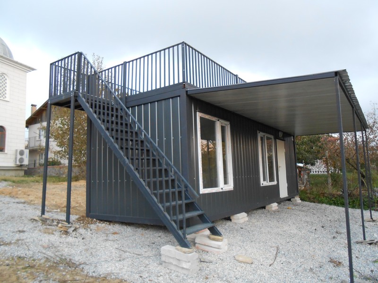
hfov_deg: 67.3
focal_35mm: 26
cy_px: 142
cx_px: 189
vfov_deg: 53.1
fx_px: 284
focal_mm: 4.6
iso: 320
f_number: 3.5
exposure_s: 1/30
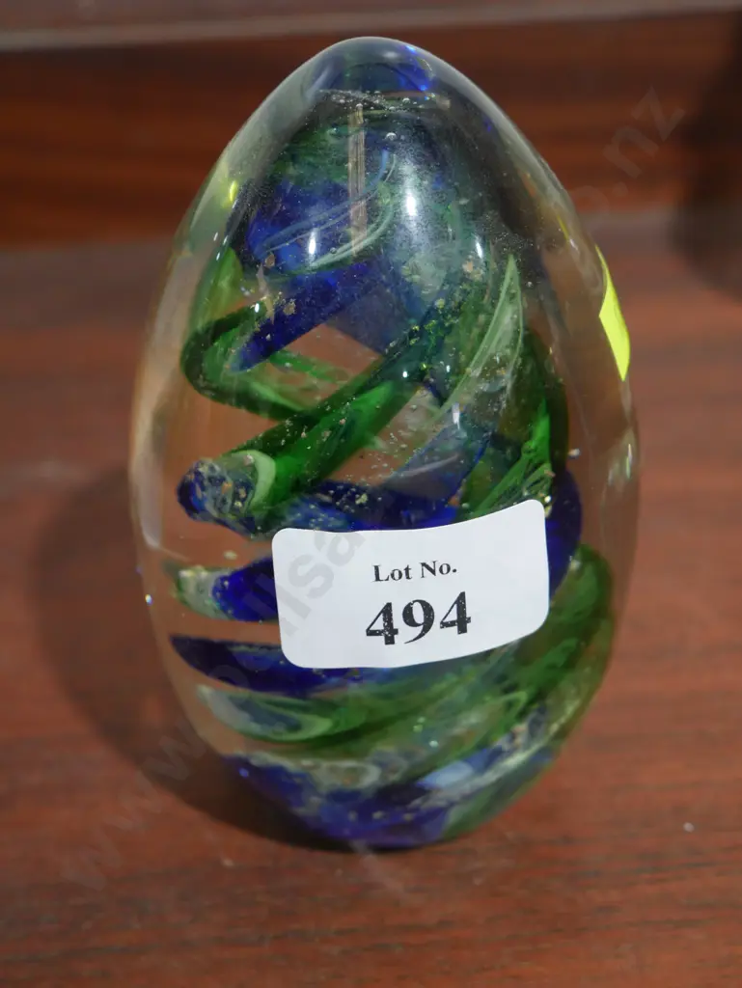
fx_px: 1771
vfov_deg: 31.2
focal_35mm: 62
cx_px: 371
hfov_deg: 23.7
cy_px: 494
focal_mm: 31
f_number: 5.4
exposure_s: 1/80
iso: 1600
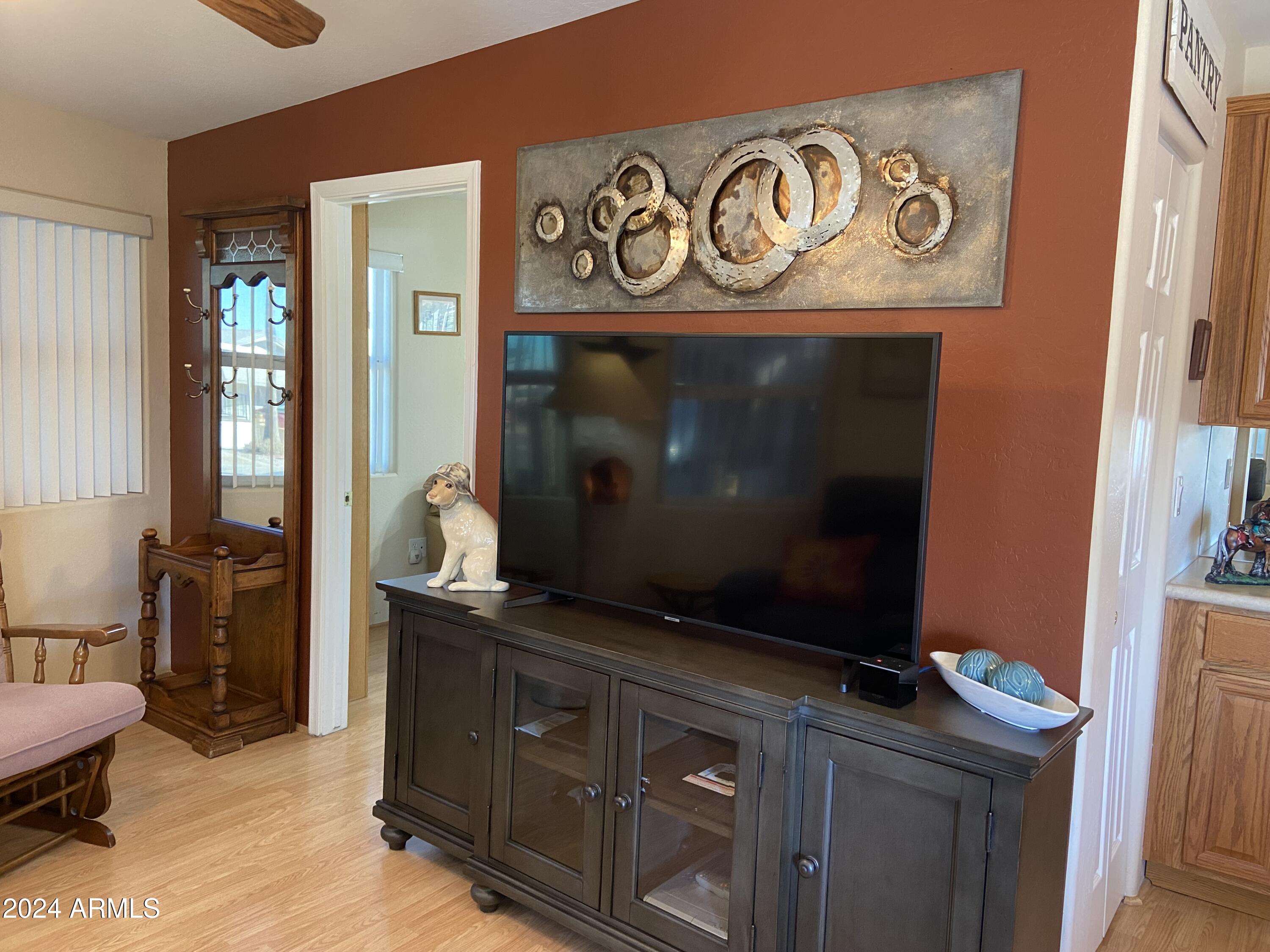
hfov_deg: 67.3
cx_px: 635
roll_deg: -2.0
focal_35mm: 26
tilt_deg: -7.3
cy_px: 476
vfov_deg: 53.1
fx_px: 954
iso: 250
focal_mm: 4.25
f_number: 1.8
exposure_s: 1/60
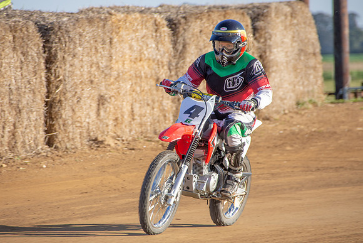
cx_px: 161
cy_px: 122
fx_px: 5043
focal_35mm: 500
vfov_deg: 2.8
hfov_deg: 4.1
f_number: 6.3
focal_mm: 300
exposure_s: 1/400
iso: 200
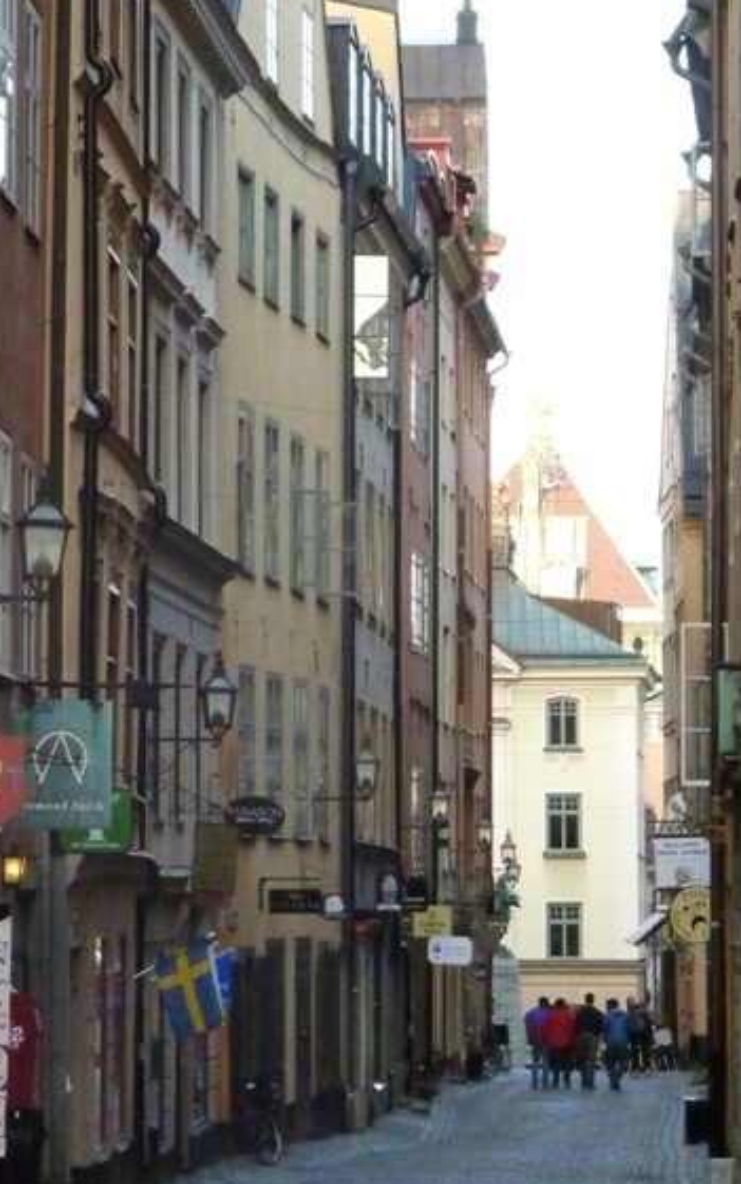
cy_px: 648
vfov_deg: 12.8
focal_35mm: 164
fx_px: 5295
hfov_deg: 8.0
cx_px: 259
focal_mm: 19.5
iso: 1250
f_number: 4.4
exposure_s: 1/160
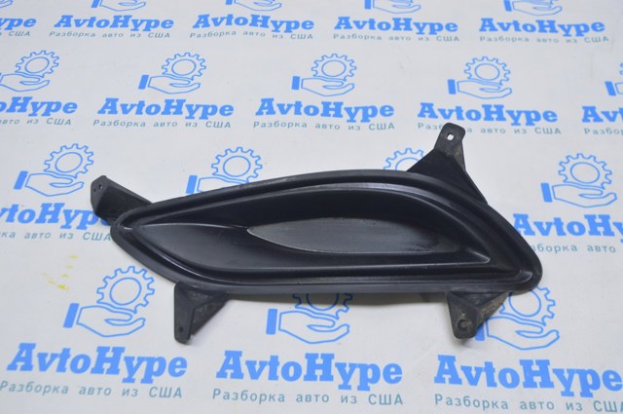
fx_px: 622
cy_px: 207
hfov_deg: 53.2
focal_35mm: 36
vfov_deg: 36.8
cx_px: 312
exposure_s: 1/20
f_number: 5.6
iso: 400
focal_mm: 24
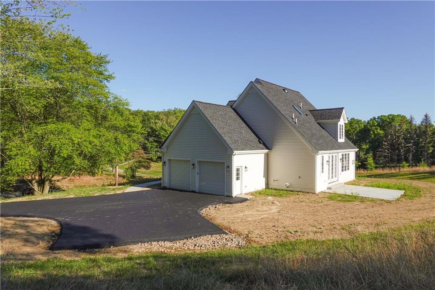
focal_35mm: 24
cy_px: 145
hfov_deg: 73.8
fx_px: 290
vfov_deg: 53.1
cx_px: 218
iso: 100
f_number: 7.1
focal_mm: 9
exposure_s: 1/400
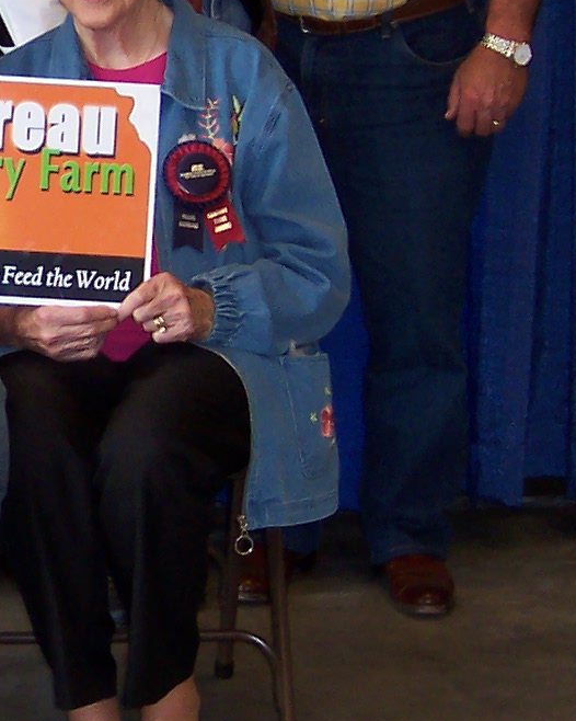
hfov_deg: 7.6
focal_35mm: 202
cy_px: 149
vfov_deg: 9.5
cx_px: -149
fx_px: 4306
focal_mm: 10.4
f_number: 3.4
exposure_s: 1/60
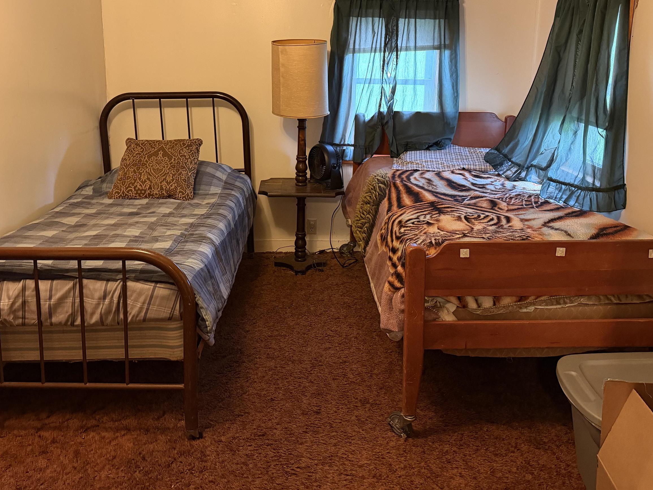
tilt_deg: -9.6
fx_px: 604
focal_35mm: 32
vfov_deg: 43.5
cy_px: 164
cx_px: 308
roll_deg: -1.1
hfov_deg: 56.8
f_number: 1.78
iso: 800
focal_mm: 6.76
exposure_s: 1/40
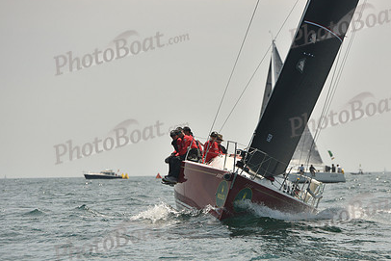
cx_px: 240
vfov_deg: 4.8
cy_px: 176
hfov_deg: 7.2
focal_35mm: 286
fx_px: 3107
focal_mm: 200
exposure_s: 1/1250
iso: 320
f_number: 7.1
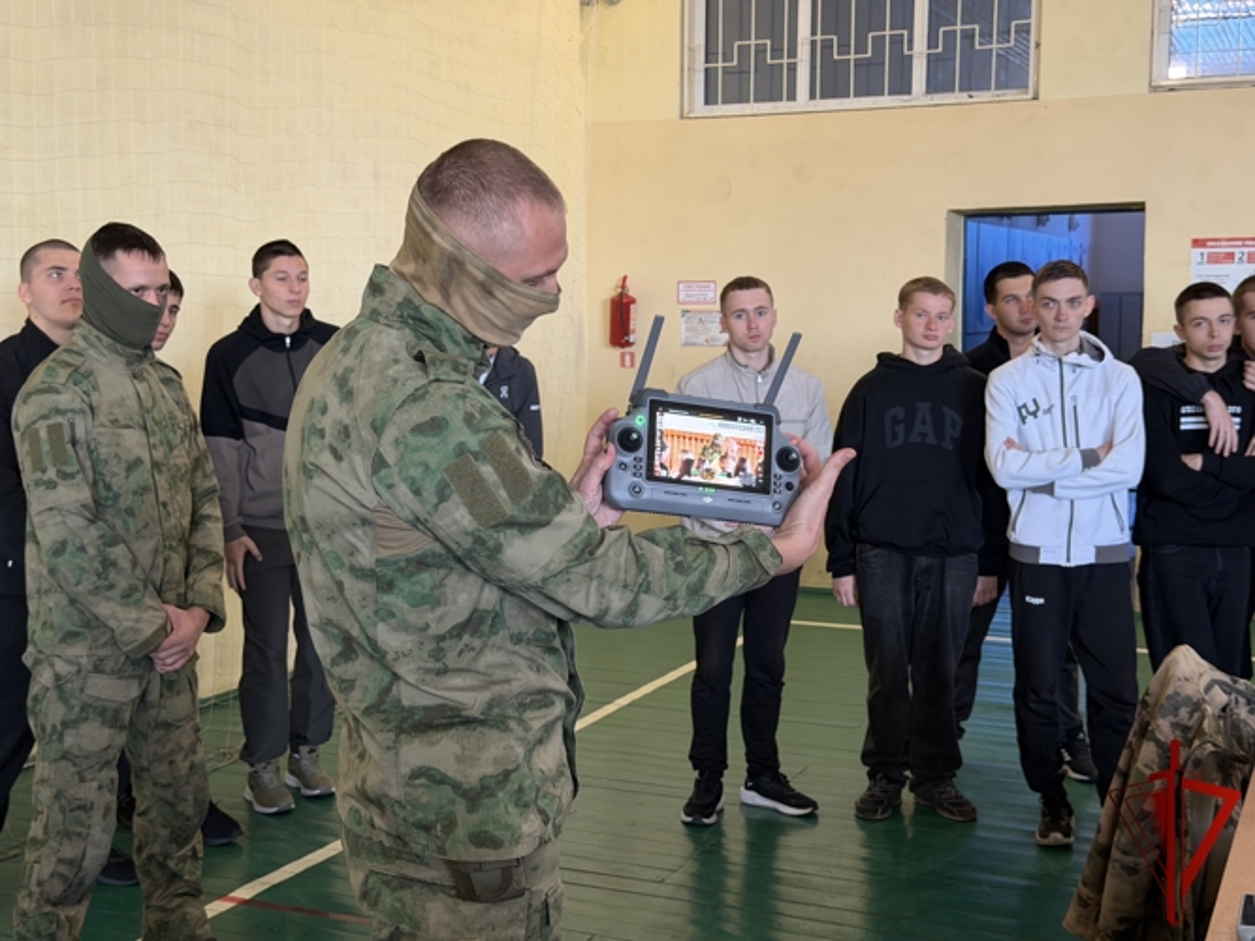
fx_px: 1740
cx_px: 628
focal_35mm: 48
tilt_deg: -5.3
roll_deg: +0.4
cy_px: 470
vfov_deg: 30.3
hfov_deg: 39.7
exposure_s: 1/50
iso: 200
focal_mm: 6.76
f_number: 1.78
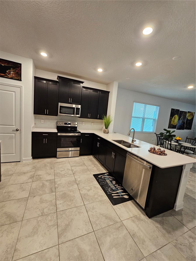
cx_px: 98
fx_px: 98
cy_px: 130
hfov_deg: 89.9
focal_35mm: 13
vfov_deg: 106.2
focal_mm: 2.2
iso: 320
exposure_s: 1/60
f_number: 2.2
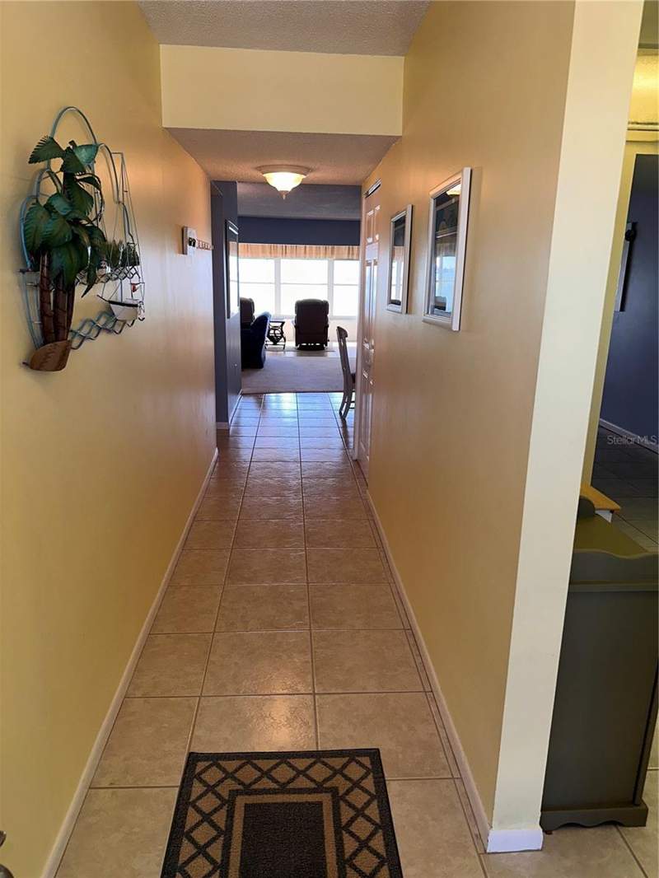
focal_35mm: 24
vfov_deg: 71.6
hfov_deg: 56.8
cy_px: 439
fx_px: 609
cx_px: 330
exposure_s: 1/297
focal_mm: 6.86
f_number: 1.78
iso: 50
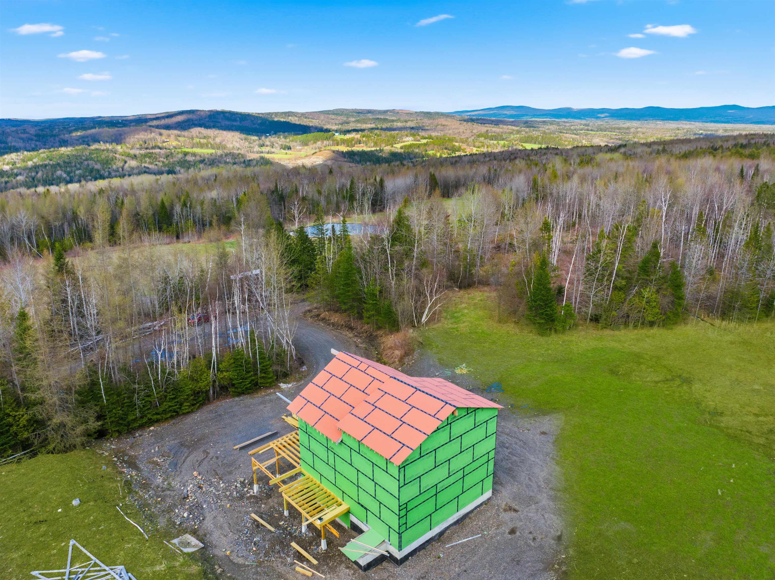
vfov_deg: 56.8
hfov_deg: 71.6
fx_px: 537
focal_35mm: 24
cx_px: 388
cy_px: 290
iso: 310
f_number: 2.8
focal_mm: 12.3
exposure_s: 1/1000
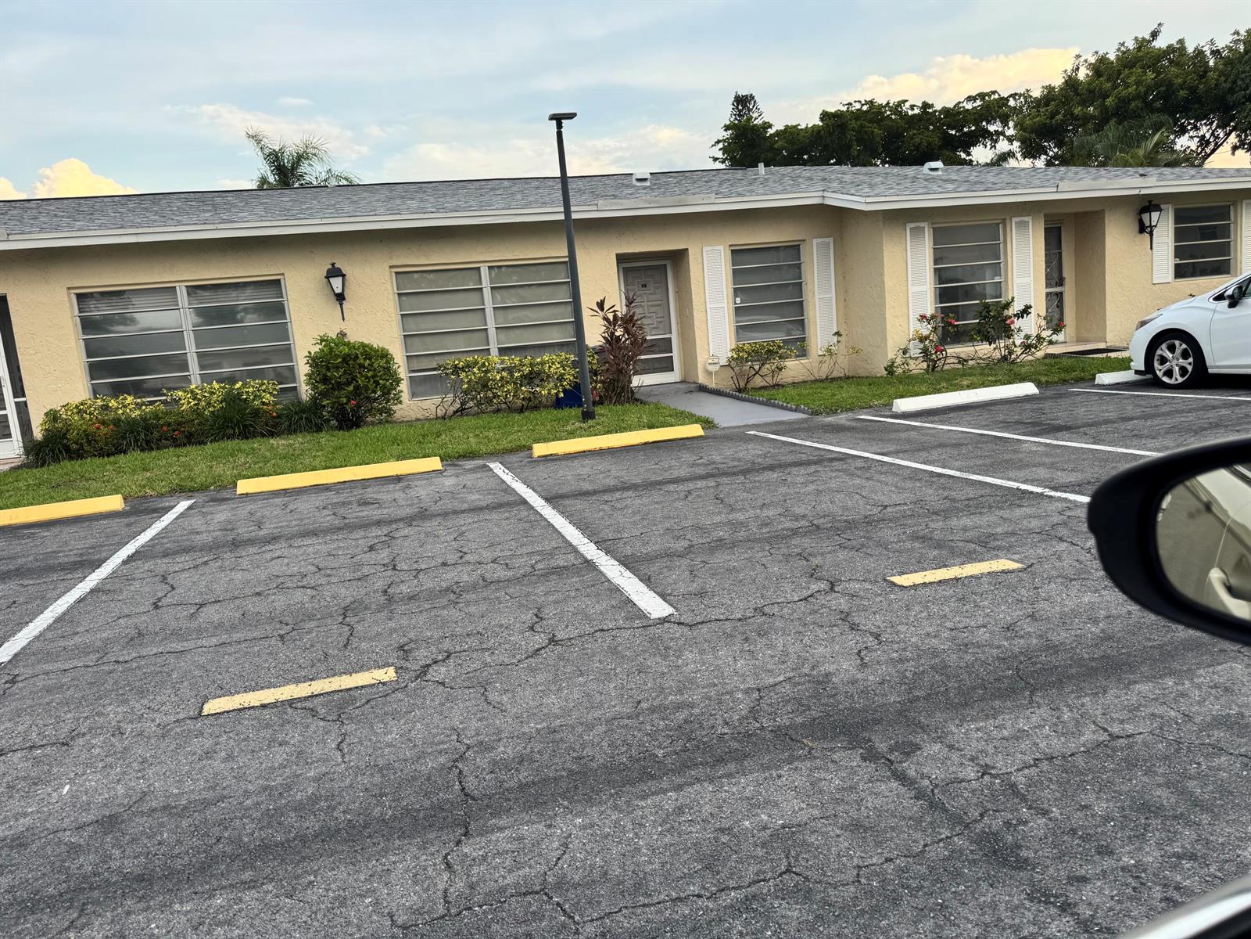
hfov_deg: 71.6
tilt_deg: -8.2
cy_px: 470
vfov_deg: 56.8
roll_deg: +5.0
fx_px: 867
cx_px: 626
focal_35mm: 24
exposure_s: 1/340
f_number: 1.78
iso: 80
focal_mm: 6.76
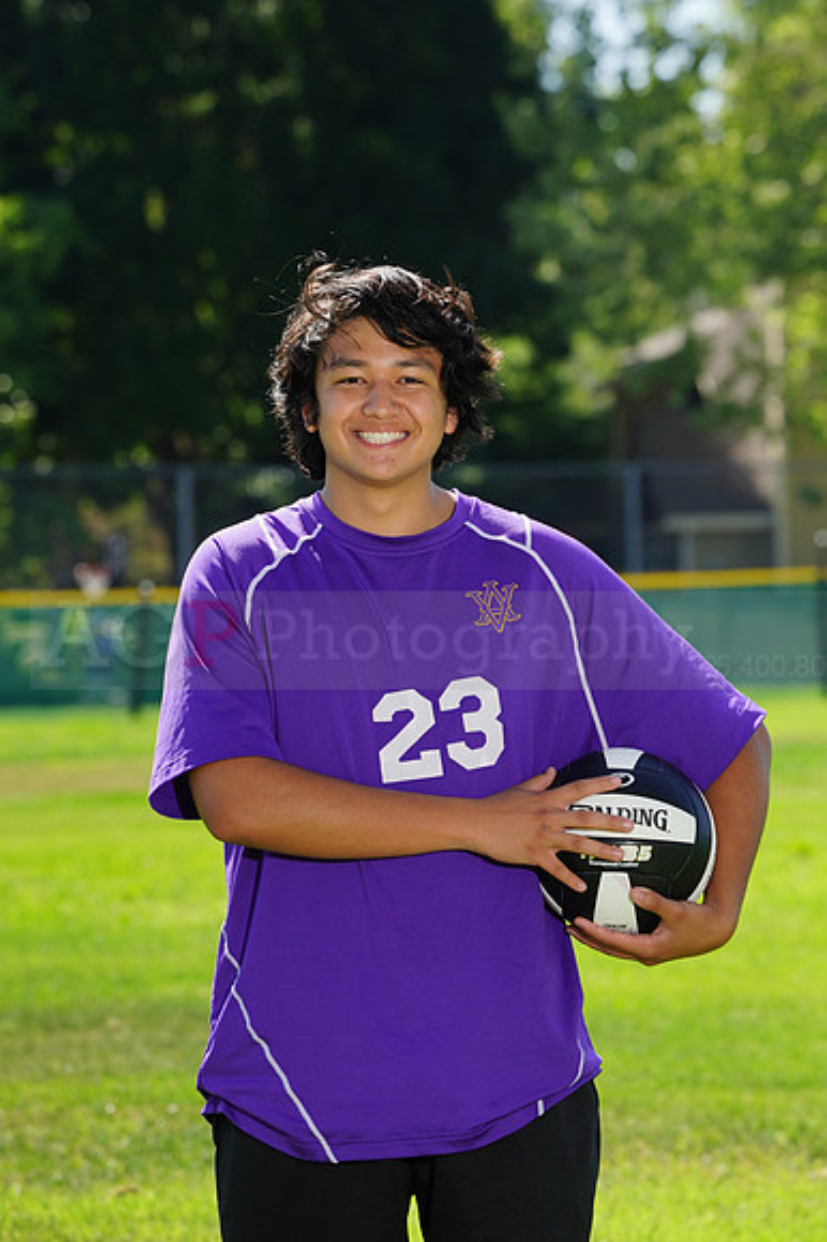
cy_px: 621
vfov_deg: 8.0
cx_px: 414
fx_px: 8831
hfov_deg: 5.4
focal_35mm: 256
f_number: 11
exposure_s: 1/200
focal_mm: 256
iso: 200
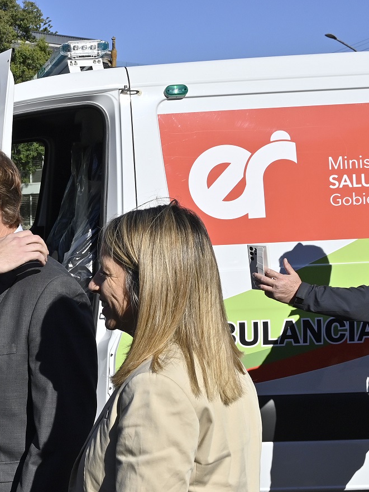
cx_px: -133
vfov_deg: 28.5
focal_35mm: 68
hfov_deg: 19.6
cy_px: 282
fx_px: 968
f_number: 11
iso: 250
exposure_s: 1/640
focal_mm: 32.5
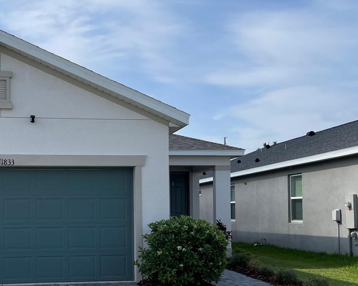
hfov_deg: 36.0
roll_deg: +0.3
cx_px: 103
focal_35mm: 51
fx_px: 540
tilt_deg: +2.2
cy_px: 195
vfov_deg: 29.4
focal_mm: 4.2
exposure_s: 1/3861
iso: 32
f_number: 1.6
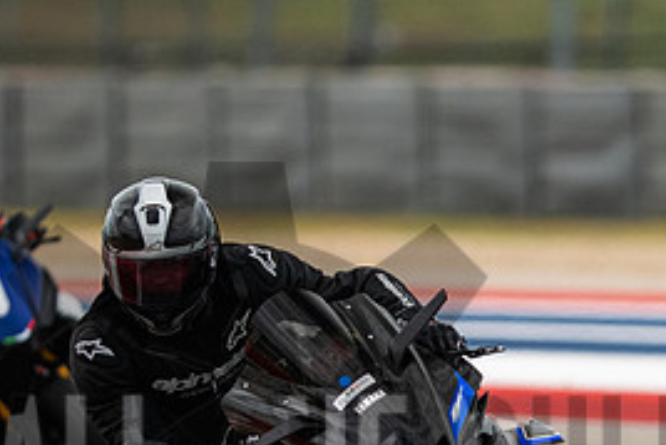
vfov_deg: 1.6
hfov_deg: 2.3
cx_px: 507
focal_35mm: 885
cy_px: 456
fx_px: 16381
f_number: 2
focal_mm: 200
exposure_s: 1/5000
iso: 400
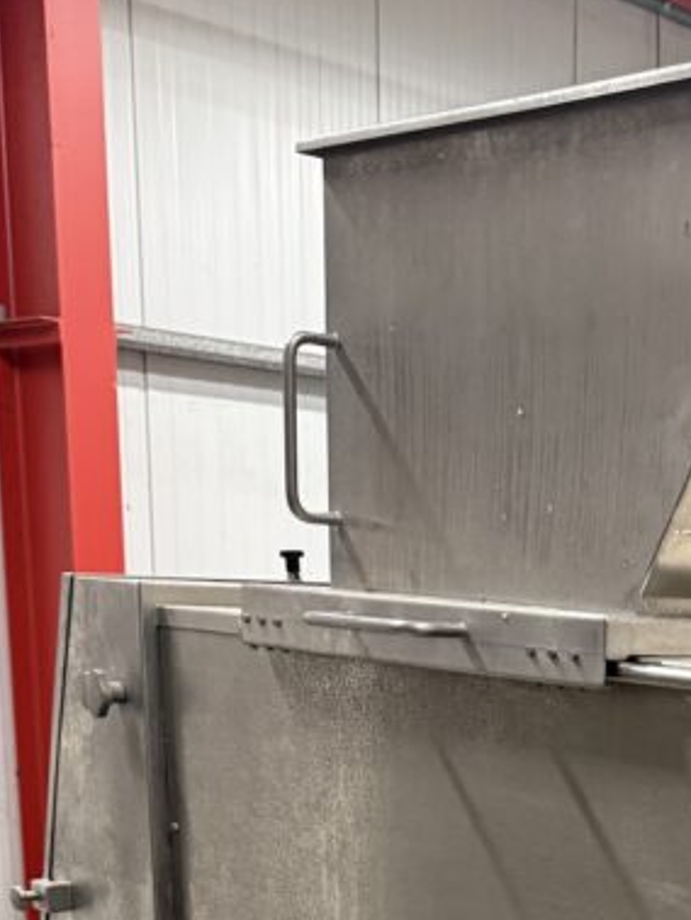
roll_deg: -3.2
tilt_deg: -15.2
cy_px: 1076
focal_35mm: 65
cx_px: 759
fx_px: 1728
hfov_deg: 21.5
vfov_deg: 26.7
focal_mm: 6.76
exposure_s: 1/50
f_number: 1.78
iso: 500
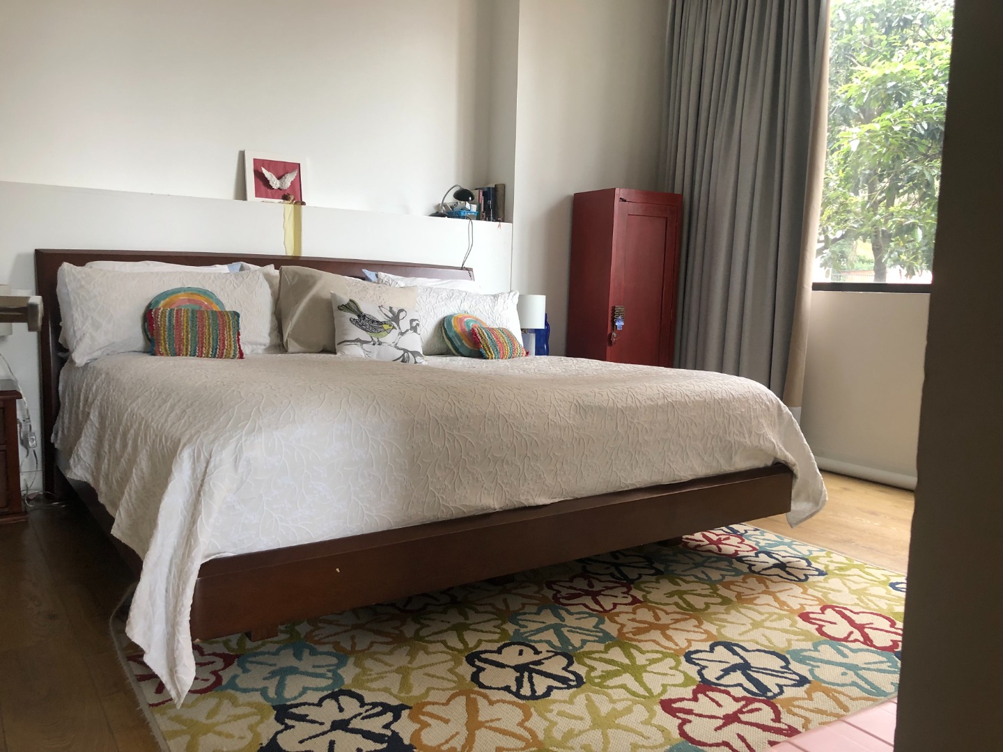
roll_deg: -1.1
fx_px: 811
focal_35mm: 28
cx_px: 502
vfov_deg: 49.7
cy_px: 376
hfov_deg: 63.4
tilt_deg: -6.2
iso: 32
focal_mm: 4
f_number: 1.8
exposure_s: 1/30
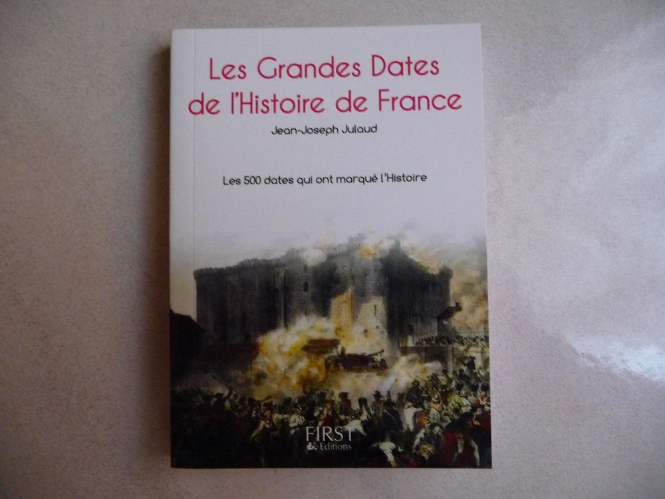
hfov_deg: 63.4
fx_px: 538
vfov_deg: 49.7
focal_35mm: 28
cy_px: 250
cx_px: 332
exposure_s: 1/15
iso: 400
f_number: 3.3
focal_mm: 4.7
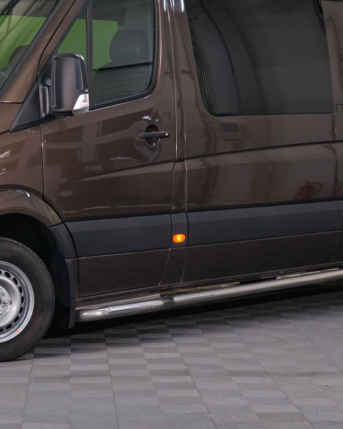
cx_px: 119
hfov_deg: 13.6
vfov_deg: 17.0
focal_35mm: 113
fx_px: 1434
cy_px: 151
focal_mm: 55
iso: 500
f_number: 5
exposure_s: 1/30
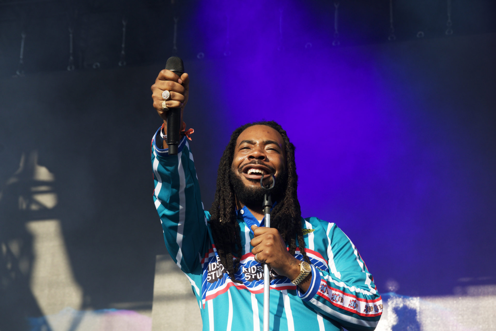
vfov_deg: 11.4
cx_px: 248
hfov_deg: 17.1
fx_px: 1653
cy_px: 166
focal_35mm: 120
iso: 200
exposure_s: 1/320
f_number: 9
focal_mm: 80
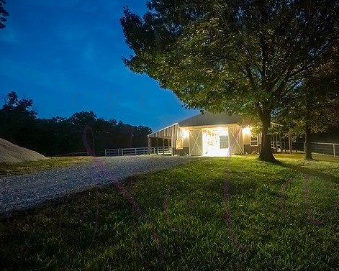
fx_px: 171
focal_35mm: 17
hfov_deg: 88.1
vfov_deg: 77.0
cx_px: 209
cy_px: 139
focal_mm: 14
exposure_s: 1/6
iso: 8000
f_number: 2.8
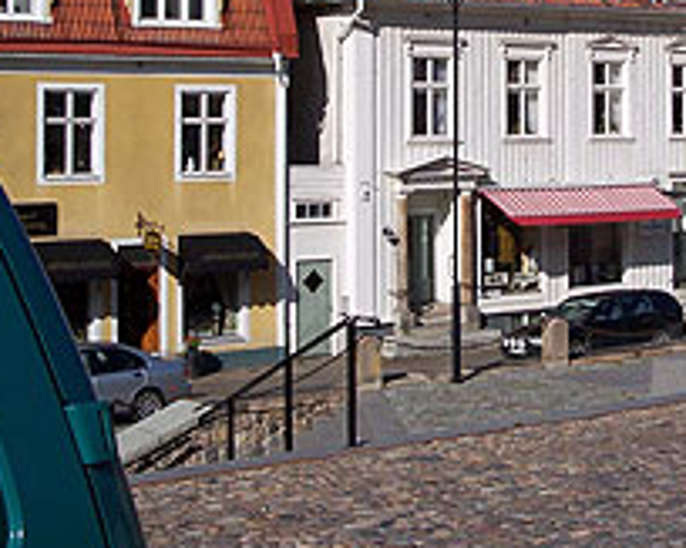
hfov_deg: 23.0
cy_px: 37
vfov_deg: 18.3
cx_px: 545
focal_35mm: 82
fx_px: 1664
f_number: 4.8
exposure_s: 1/1000
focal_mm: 8
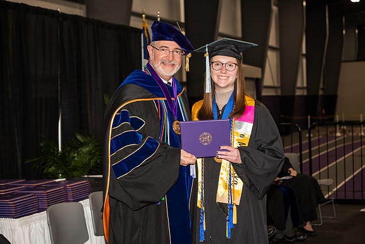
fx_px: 761
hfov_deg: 27.0
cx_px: 182
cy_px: 122
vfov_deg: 18.2
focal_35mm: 75
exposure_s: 1/200
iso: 1000
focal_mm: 75
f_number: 5.6
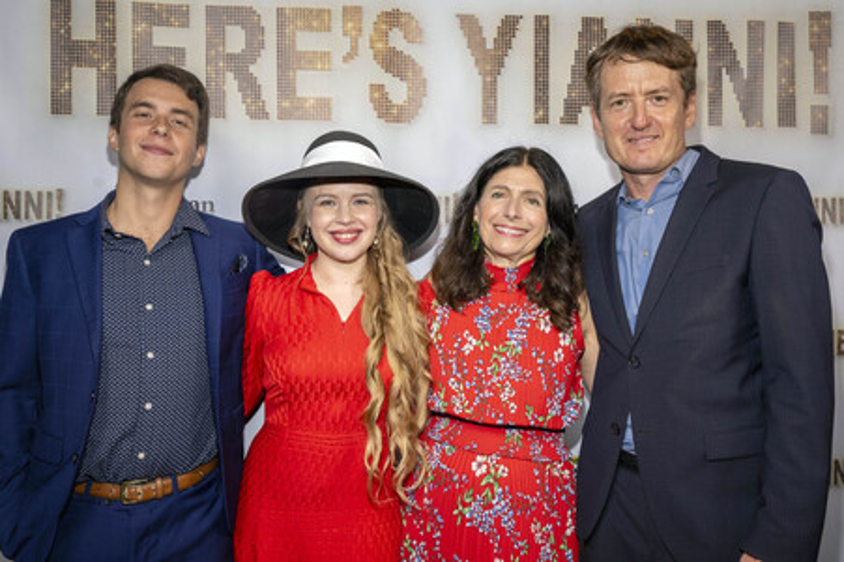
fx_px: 726
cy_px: 281
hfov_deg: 60.3
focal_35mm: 31
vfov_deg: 42.3
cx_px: 422
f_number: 6.3
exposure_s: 1/200
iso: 640
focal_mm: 31
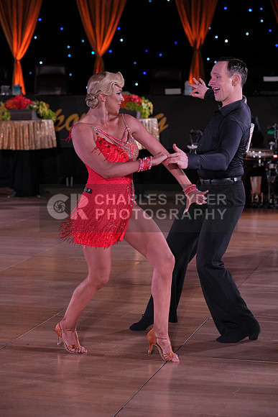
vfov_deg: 23.1
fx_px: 1019
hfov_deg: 15.5
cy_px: 208
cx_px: 139
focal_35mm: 88
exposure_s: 1/400
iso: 1000
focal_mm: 88
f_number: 4
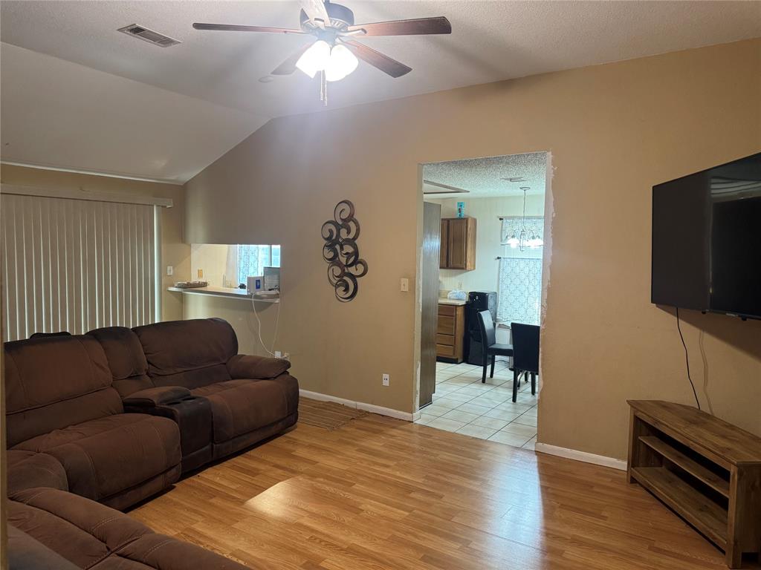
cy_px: 285
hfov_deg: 71.6
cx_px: 380
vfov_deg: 56.8
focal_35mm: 24
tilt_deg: -4.7
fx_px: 528
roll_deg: -1.0
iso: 400
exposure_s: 1/60
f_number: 1.78
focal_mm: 6.76
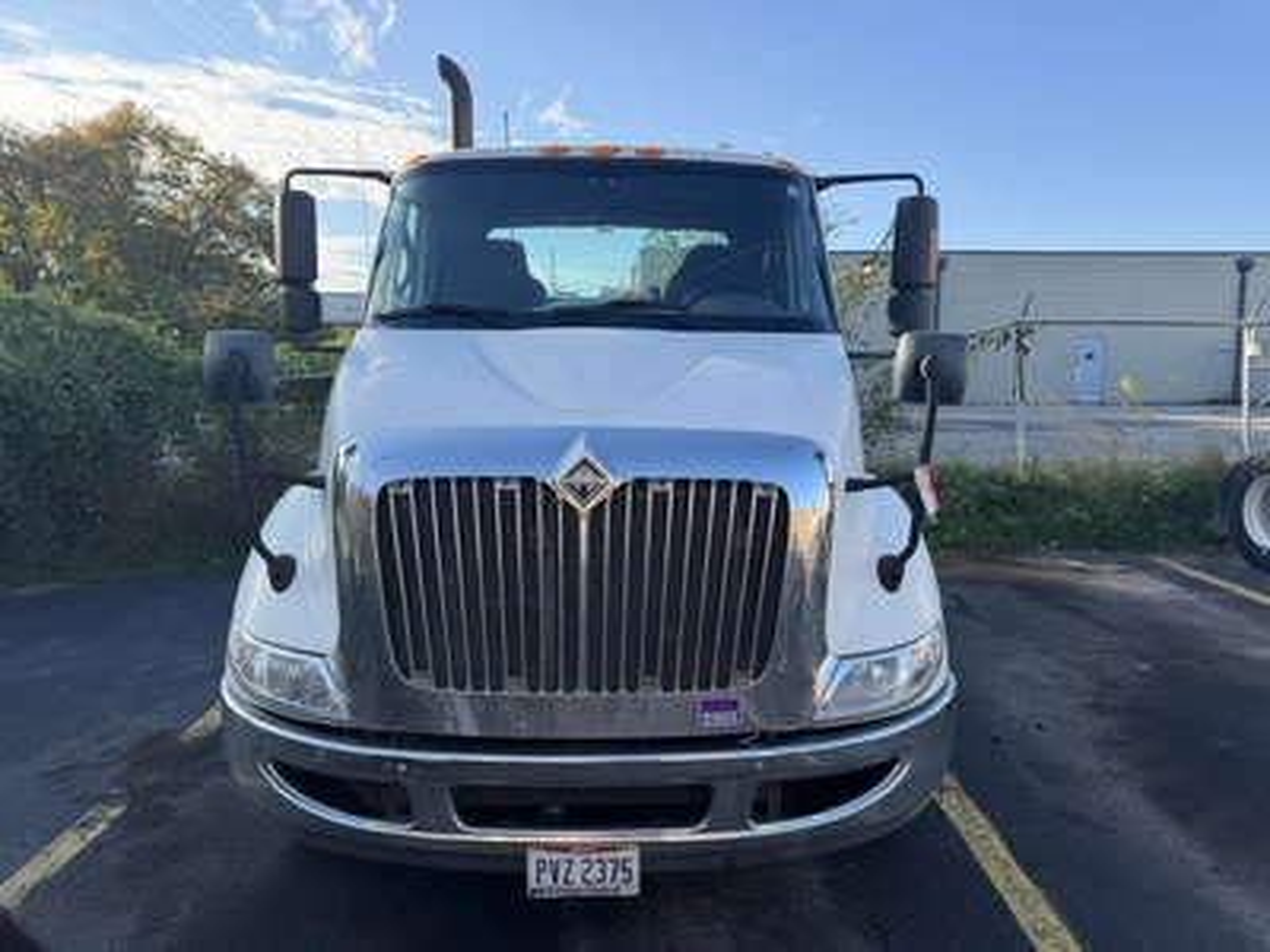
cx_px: 635
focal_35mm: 24
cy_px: 476
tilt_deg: -3.1
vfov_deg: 56.8
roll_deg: -0.9
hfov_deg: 71.6
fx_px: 881
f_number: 1.78
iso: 100
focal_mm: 6.76
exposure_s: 1/1812
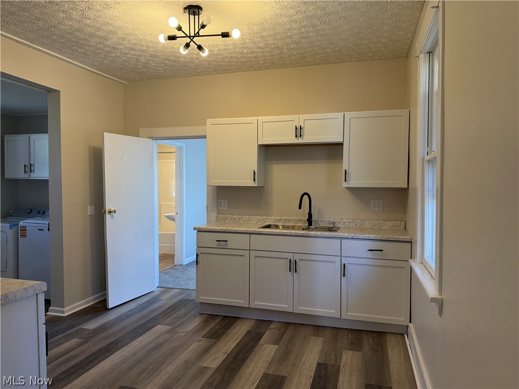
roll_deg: -1.2
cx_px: 260
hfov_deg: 71.6
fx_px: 360
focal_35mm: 24
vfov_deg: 56.8
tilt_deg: -2.7
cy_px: 194
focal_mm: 6.76
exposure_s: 1/193
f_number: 1.78
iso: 200
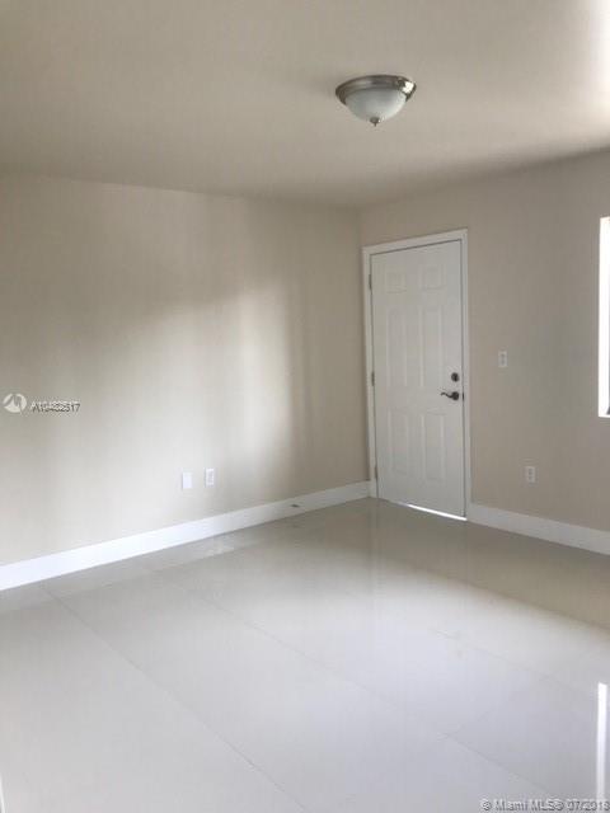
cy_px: 406
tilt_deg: -6.3
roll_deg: +3.3
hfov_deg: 49.7
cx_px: 305
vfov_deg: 63.4
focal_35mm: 28
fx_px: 658
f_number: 1.8
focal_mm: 3.99
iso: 32
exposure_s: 1/50
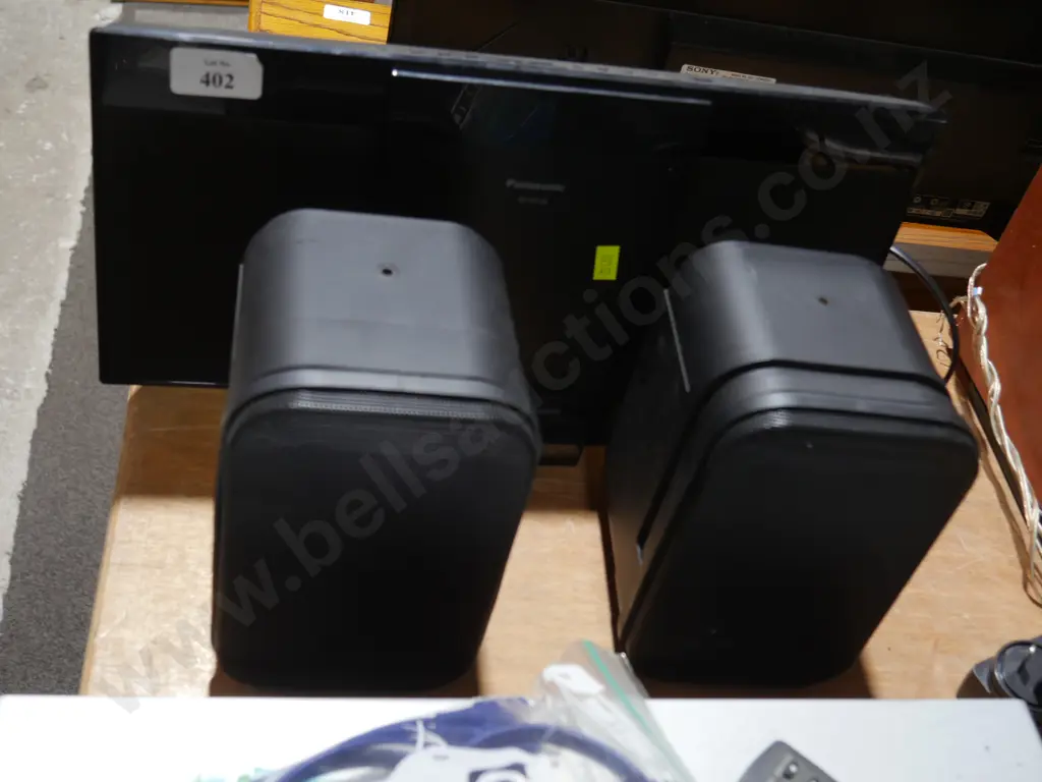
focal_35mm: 42
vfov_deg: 34.3
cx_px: 521
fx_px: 1264
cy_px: 391
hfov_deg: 44.8
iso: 500
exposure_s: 1/60
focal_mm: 21
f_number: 4.6
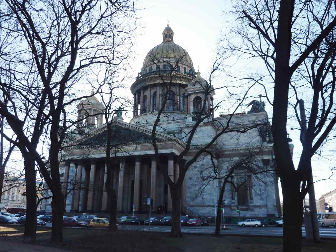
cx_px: 168
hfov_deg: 61.7
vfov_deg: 48.2
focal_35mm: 29
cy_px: 126
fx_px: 281
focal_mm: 4.7
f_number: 4
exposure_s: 1/320
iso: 125
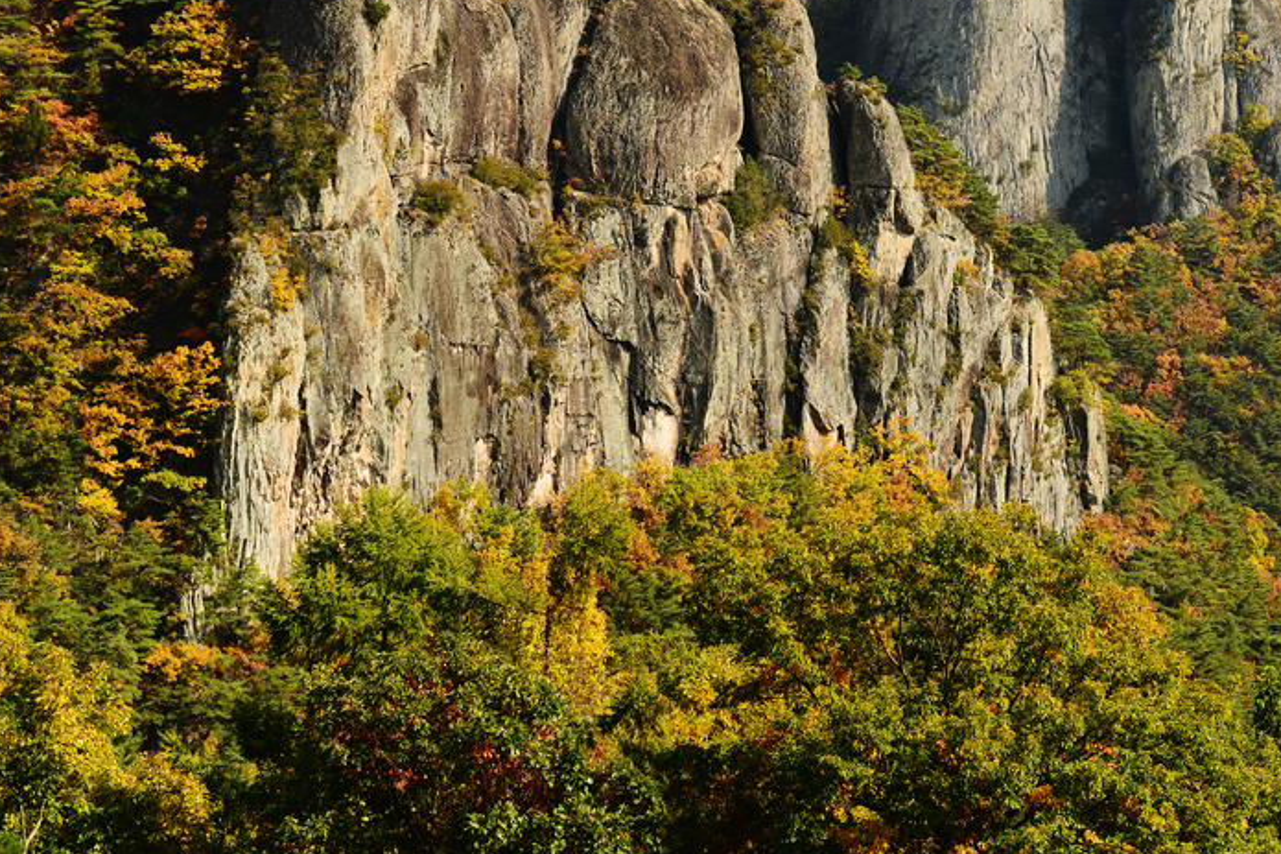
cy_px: 140
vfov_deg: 10.6
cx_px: 944
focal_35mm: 129
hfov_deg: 15.8
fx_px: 4589
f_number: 7.1
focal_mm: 70
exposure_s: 1/200
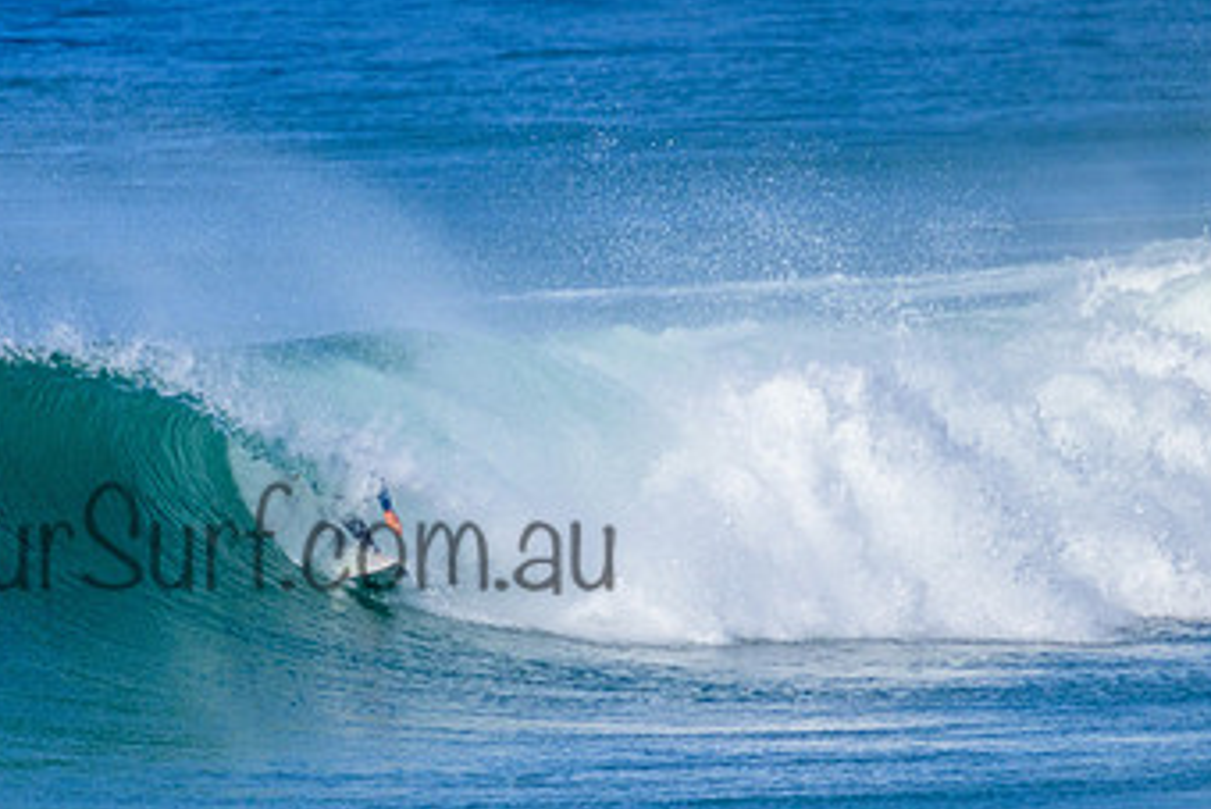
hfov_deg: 1.5
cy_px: 508
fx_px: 45901
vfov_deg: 1.0
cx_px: 239
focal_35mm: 1364
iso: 1000
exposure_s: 1/2000
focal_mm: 800
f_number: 11
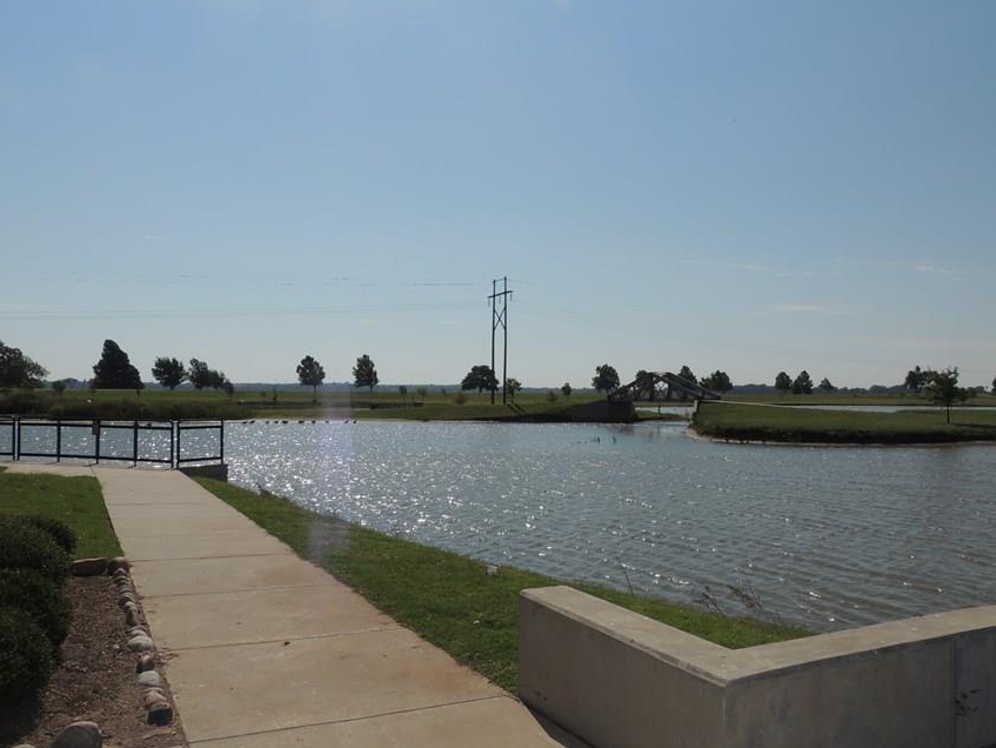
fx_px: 835
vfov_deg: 48.3
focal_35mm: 29
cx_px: 548
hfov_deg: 61.5
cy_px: 387
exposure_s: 1/1600
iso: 100
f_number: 5.3
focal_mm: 4.3
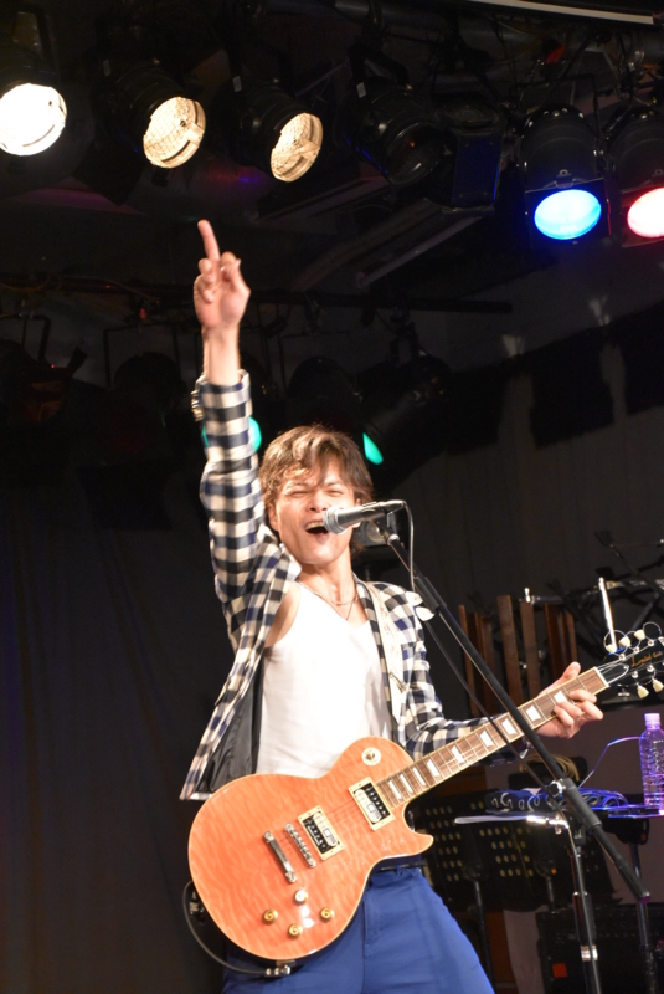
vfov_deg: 23.4
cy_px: 497
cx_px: 332
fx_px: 2402
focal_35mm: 87
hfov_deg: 15.7
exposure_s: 1/60
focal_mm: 58
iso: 3600
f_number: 5
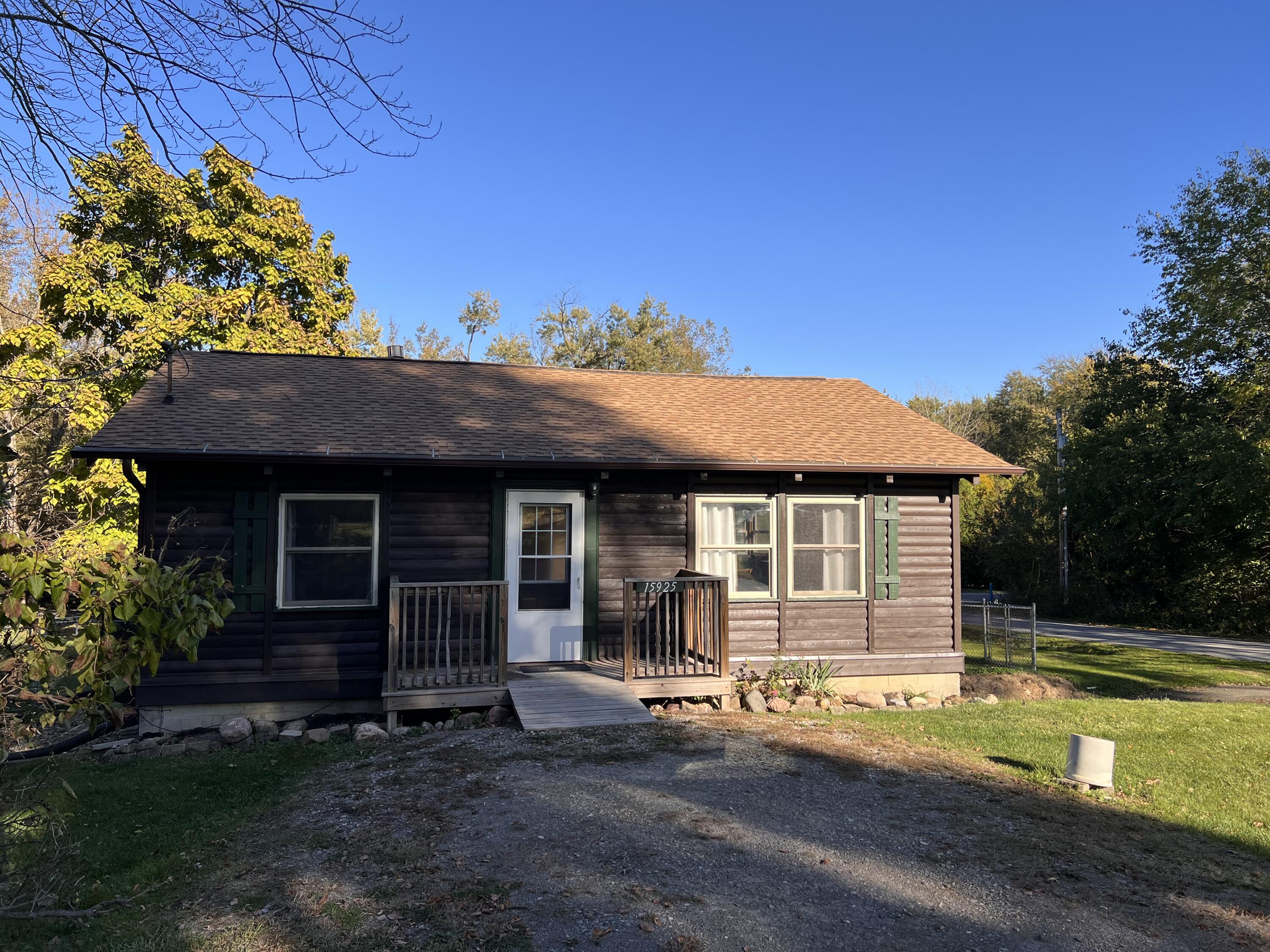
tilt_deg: +2.7
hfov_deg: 67.3
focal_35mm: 26
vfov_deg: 53.1
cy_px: 476
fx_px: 954
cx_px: 635
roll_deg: +0.2
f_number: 1.5
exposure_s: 1/2299
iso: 50
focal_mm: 5.7
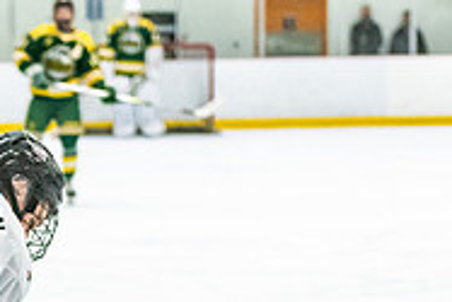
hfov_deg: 6.7
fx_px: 3832
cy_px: 429
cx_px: -155
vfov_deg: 4.5
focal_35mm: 305
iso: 4000
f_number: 2.8
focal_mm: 70
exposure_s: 1/800
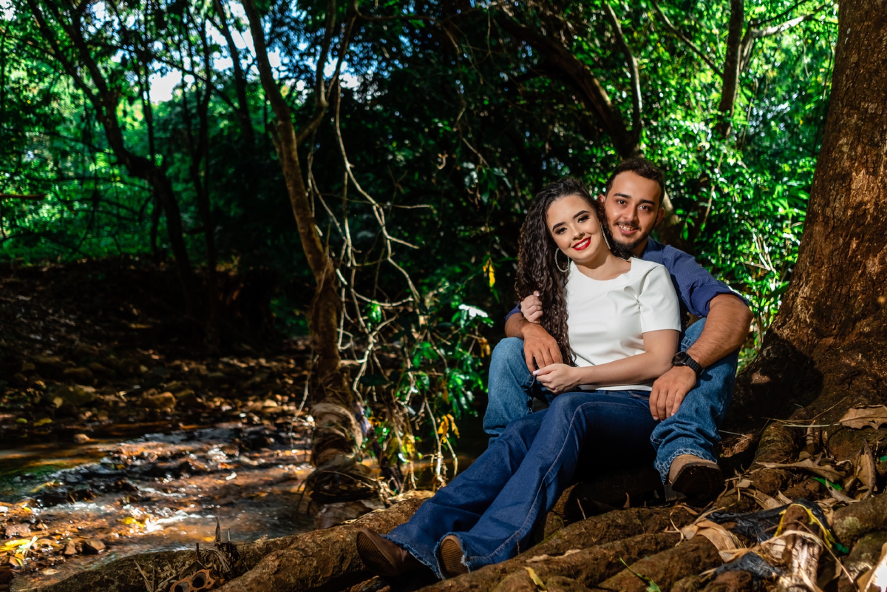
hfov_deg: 54.4
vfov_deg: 37.9
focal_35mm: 35
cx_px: 444
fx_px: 862
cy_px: 296
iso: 100
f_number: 2
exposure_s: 1/200
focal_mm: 23
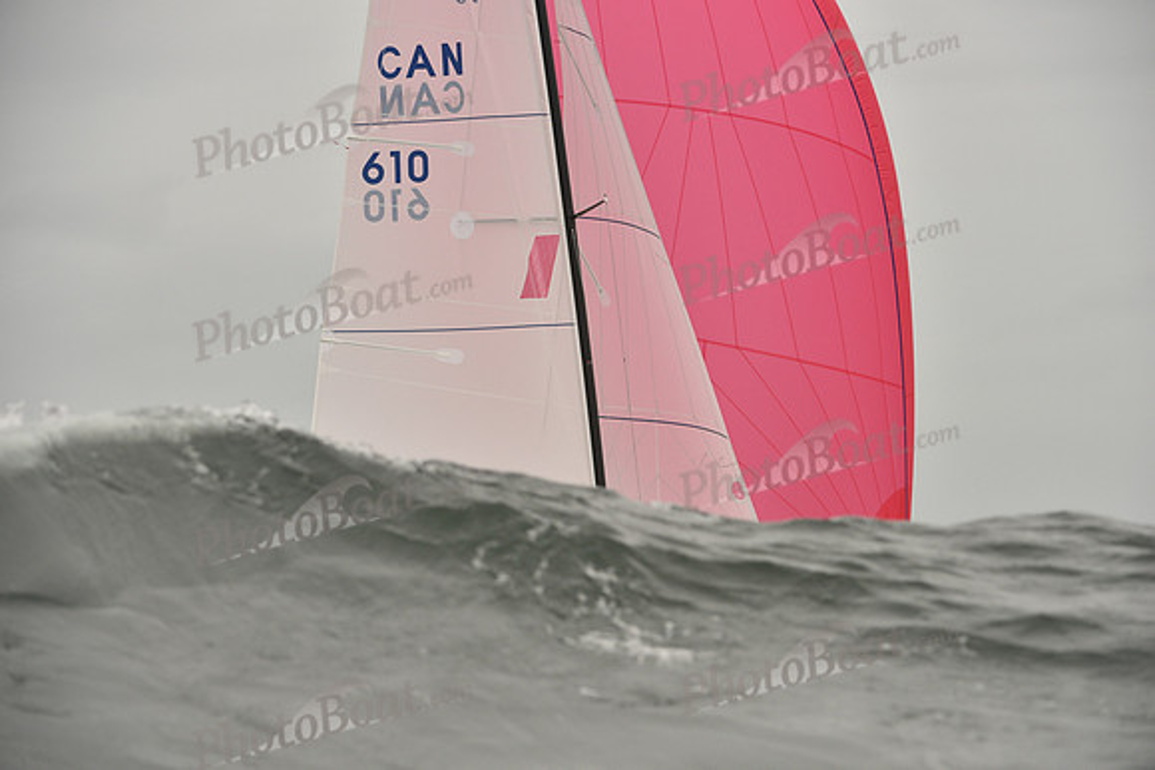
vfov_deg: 6.9
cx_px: 578
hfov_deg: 10.3
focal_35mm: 200
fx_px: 6418
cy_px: 385
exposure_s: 1/1250
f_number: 7.1
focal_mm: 200
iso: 400
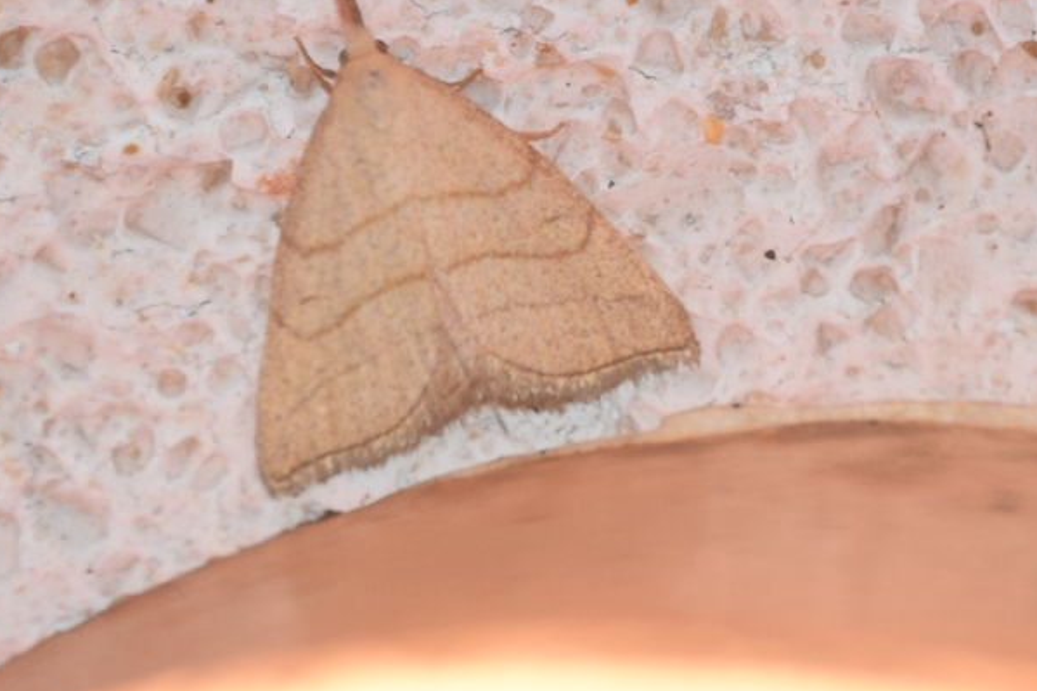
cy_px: 208
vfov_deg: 4.1
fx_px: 9704
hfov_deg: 6.1
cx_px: 477
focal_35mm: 337
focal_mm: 140
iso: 320
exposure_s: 1/200
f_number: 7.1
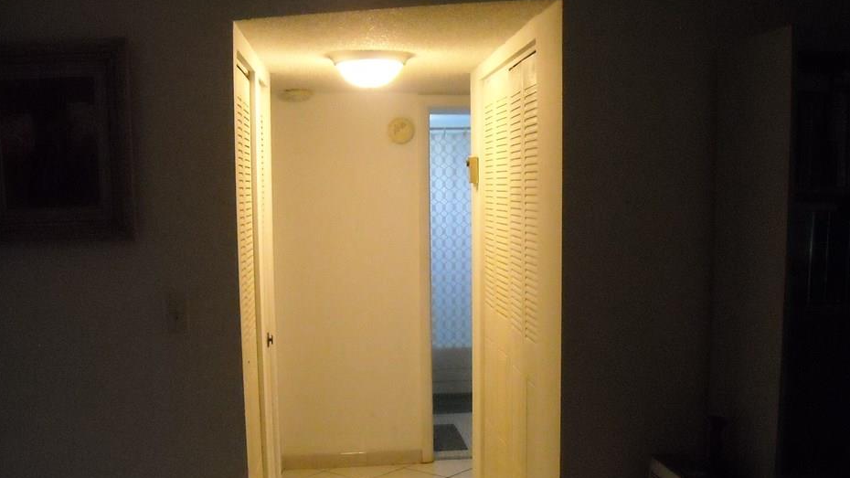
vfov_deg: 28.2
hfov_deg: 48.3
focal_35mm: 42
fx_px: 947
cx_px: 447
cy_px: 300
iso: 800
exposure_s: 1/239
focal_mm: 5.7
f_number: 2.8
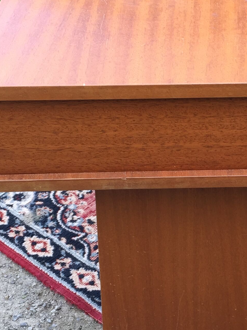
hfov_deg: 19.2
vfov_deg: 26.3
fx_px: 704
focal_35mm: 74
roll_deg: -1.4
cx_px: 263
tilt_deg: -39.9
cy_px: 181
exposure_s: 1/100
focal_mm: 4.15
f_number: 2.2
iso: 32
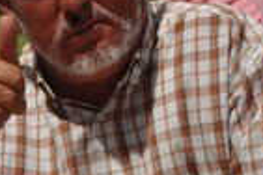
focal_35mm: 422
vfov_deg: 3.3
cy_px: 12
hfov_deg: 4.9
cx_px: 157
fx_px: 3083
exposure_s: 1/200
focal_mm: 62
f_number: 16
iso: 200
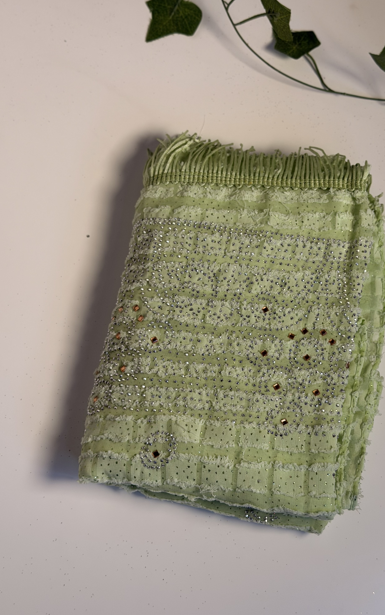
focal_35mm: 52
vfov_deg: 38.9
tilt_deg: -69.3
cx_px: 226
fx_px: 873
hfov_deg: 24.8
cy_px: 306
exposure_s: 1/652
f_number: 1.78
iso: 64
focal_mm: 6.76
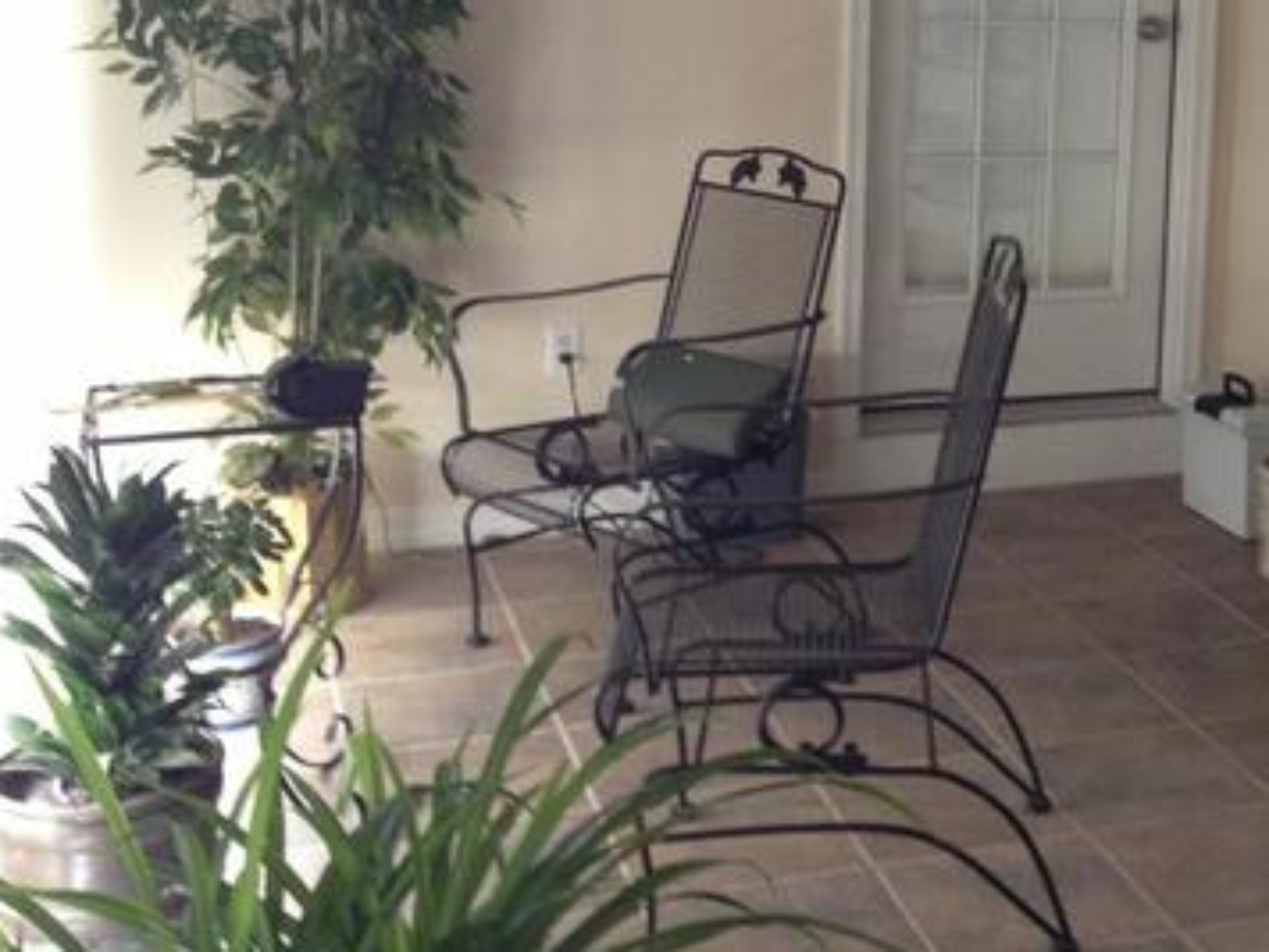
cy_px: 221
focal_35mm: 63
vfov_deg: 23.0
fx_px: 2310
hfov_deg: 29.8
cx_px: 1077
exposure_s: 1/20
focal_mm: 4.28
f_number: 2.4
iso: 200
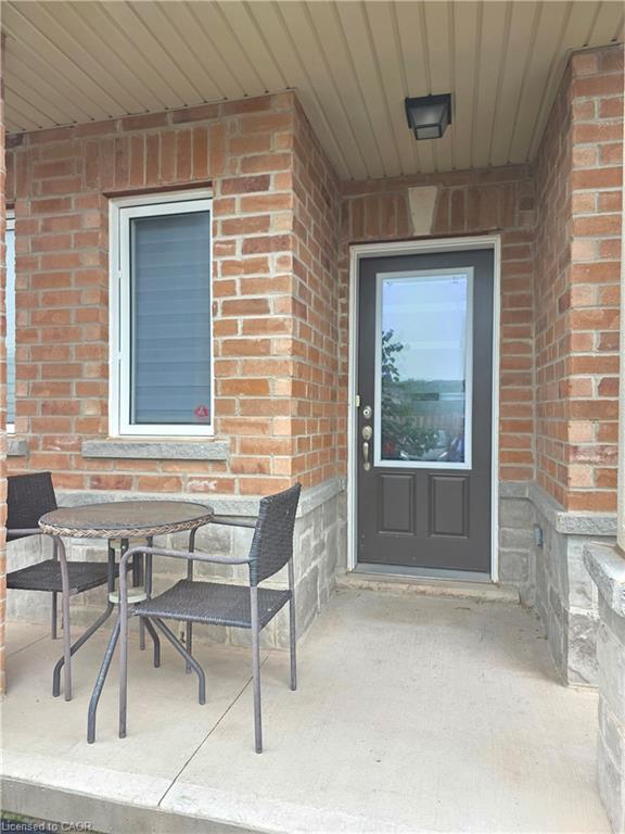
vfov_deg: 73.9
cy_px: 417
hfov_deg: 58.9
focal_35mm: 23
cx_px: 312
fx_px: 554
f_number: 1.7
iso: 125
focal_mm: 6.3
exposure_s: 1/182
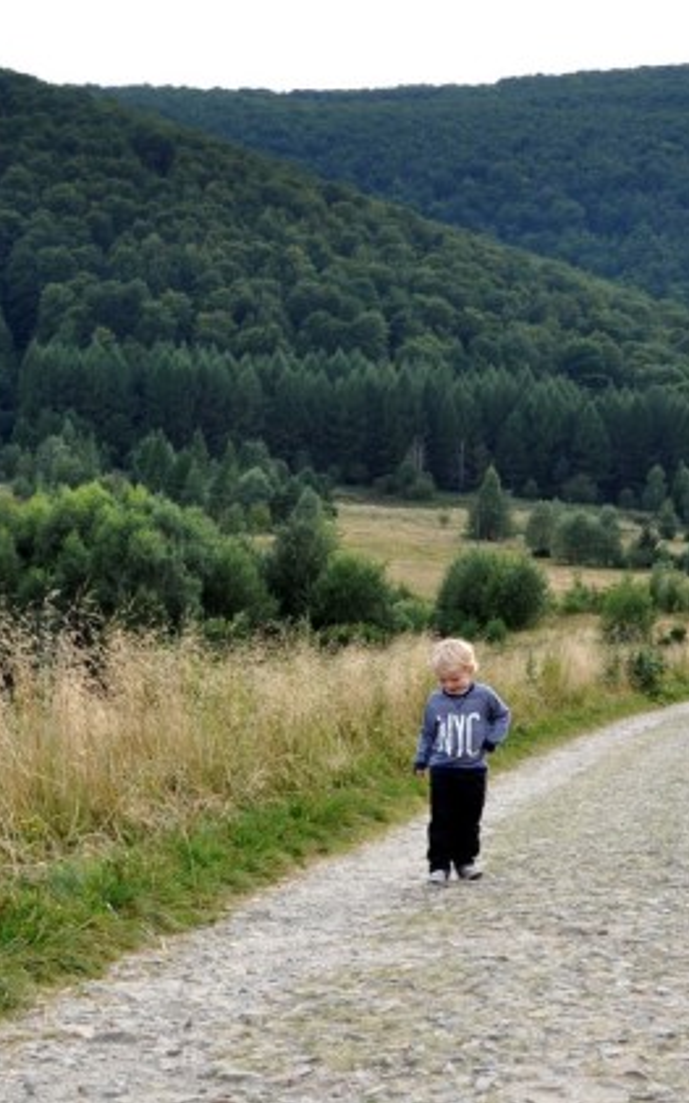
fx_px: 2374
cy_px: 549
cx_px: 327
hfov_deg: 16.5
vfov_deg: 26.2
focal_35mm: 79
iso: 200
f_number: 10
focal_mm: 34
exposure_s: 1/100
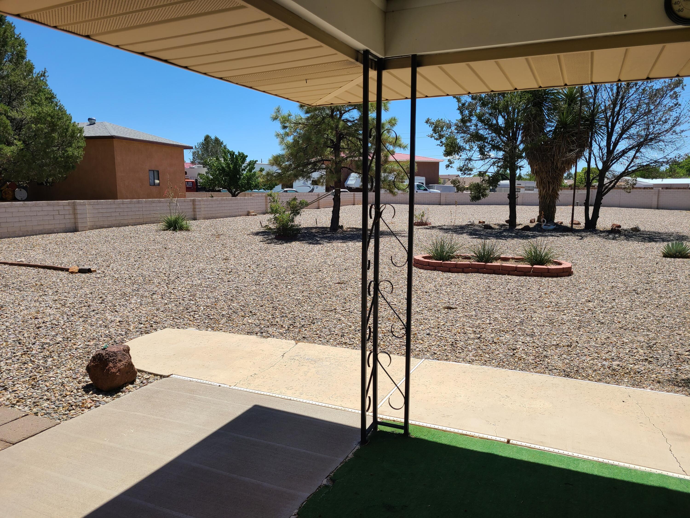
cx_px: 345
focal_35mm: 26
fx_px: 518
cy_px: 259
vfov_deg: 53.1
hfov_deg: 67.3
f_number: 1.8
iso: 40
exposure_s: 1/2586
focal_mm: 5.4
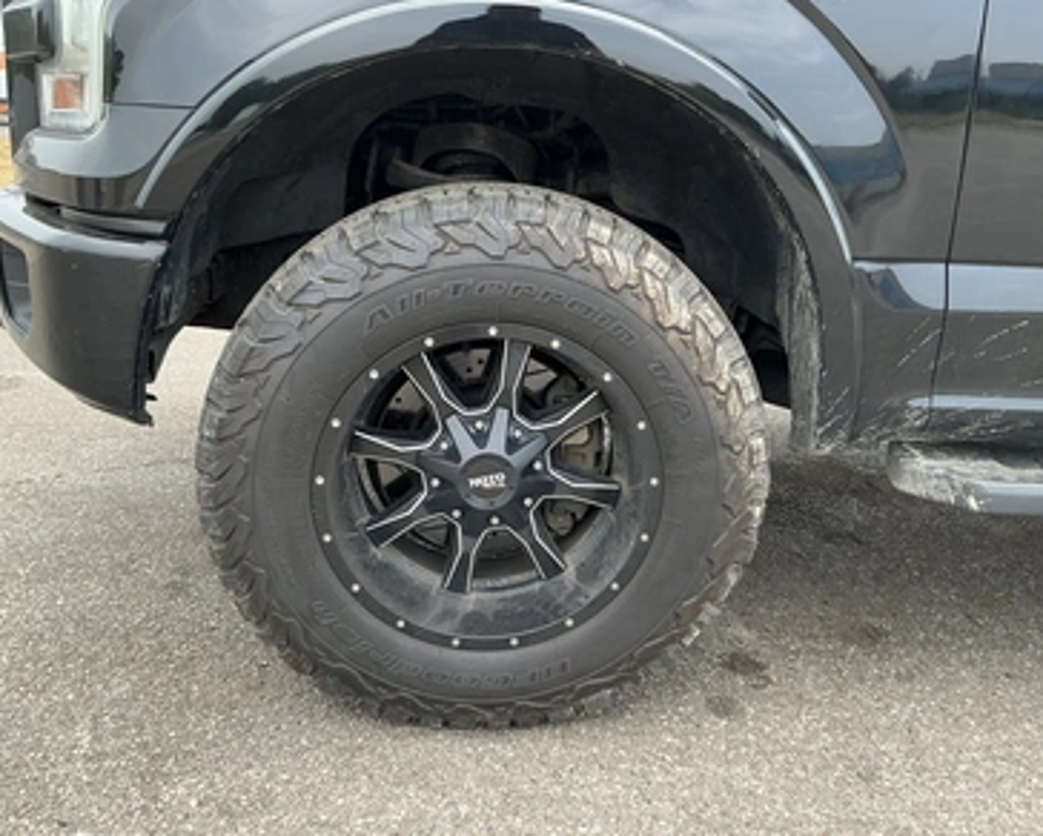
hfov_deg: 58.7
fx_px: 927
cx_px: 513
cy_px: 427
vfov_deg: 48.6
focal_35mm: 30
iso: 25
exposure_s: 1/215
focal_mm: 3
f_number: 1.8
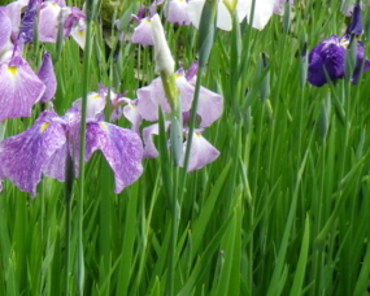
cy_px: 119
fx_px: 1018
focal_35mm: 93
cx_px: -136
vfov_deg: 16.5
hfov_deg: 18.8
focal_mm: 6.1
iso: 80
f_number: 3.8
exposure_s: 1/50
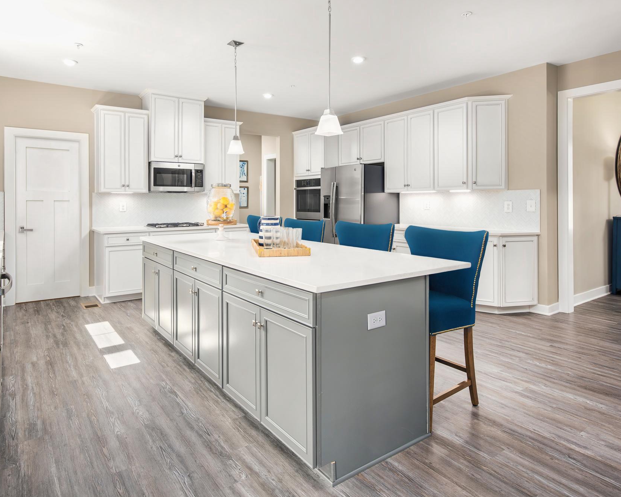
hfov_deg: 74.9
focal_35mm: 22
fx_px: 404
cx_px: 283
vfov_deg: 63.1
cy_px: 247
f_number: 9
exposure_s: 1/250
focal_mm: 19
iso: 200
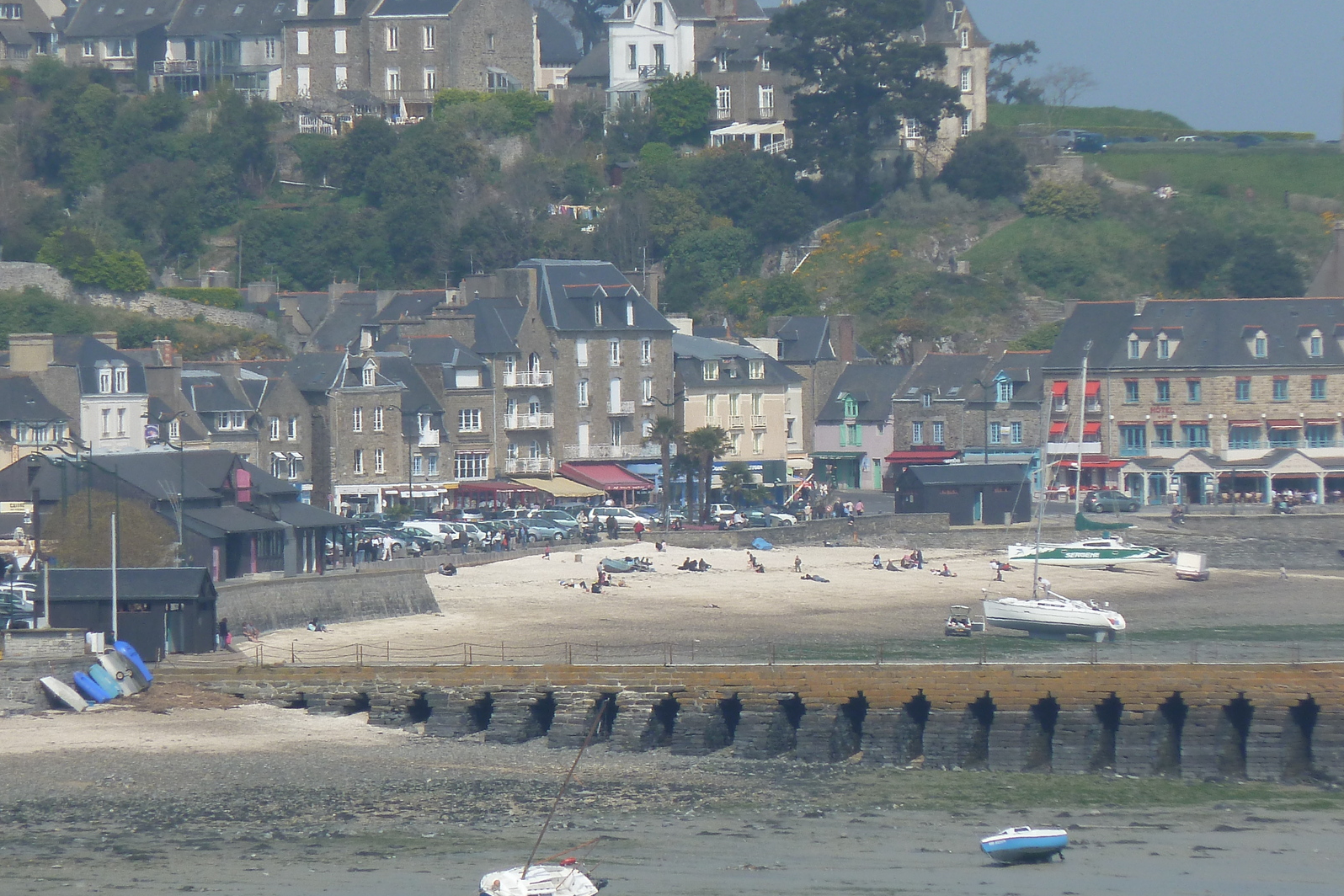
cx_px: 672
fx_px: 15529
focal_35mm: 416
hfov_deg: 5.0
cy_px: 432
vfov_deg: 3.3
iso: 80
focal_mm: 49.2
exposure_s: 1/500
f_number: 5.6
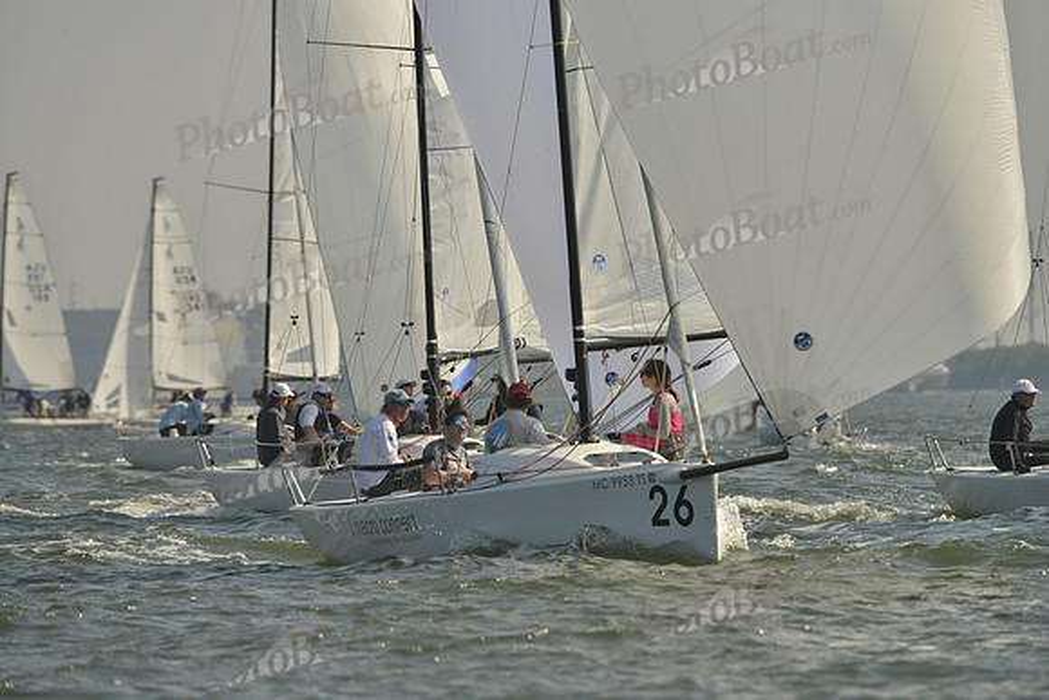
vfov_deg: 3.4
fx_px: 11658
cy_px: 350
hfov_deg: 5.2
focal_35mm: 400
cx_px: 524
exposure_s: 1/1600
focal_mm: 400
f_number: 8
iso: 280
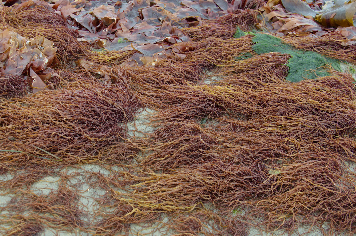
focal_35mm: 68
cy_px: 143
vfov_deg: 20.0
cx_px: 149
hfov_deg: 29.8
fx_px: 668
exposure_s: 1/160
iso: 200
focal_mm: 31
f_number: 5.6
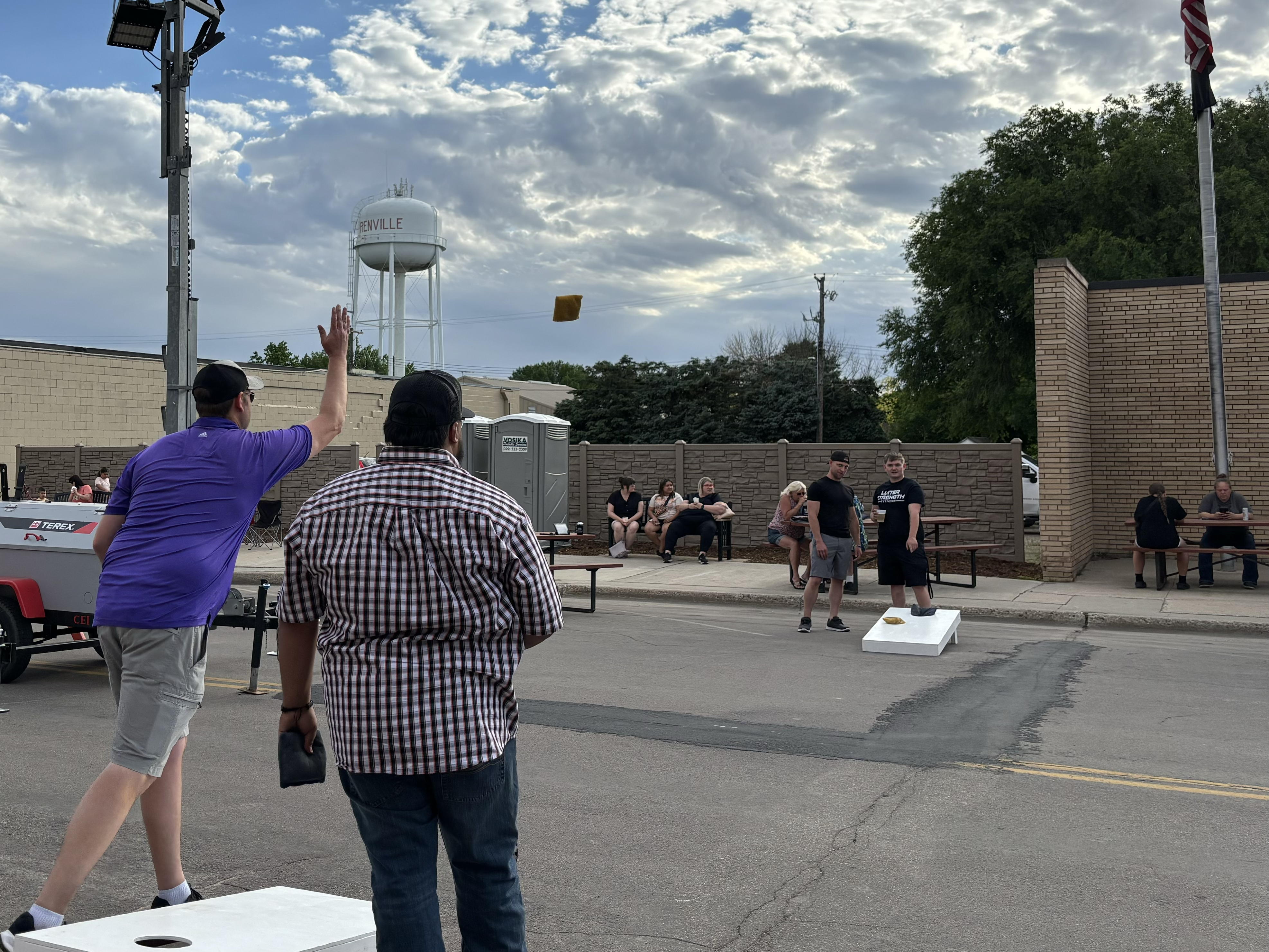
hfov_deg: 67.3
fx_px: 953
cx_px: 634
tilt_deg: +3.4
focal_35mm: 26
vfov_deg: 53.1
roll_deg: -0.2
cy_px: 476
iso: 50
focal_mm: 5.96
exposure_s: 1/3788
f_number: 1.6
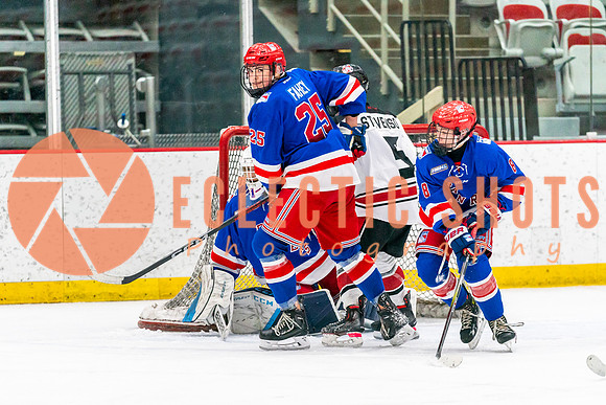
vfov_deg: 4.9
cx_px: 272
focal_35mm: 282
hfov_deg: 7.3
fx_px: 4742
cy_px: 275
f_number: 2.8
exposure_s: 1/1250
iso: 3200
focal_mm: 200
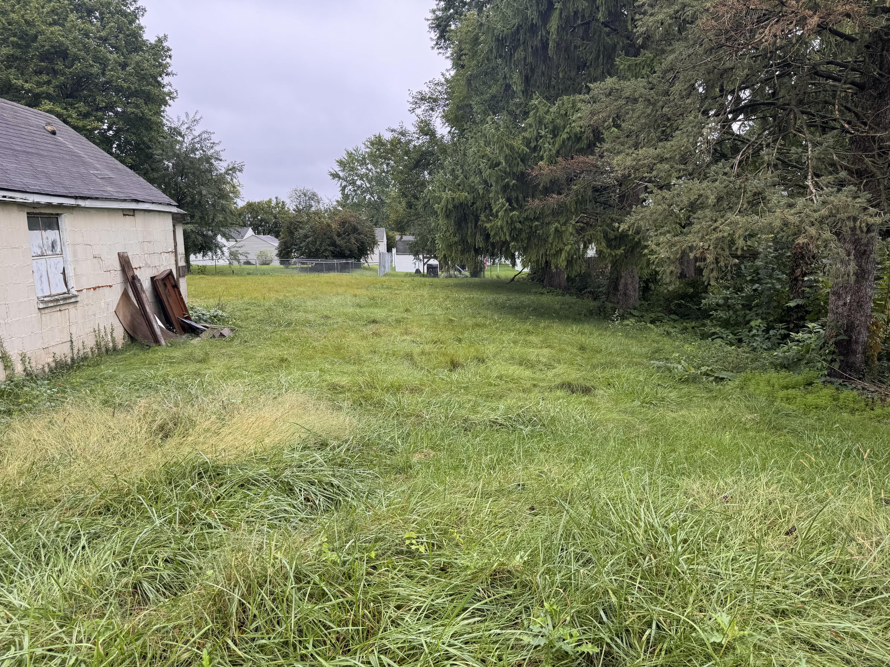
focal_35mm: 24
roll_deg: +0.3
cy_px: 334
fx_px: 617
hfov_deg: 71.6
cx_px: 445
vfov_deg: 56.8
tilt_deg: -9.1
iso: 80
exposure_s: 1/305
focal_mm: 6.76
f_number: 1.78
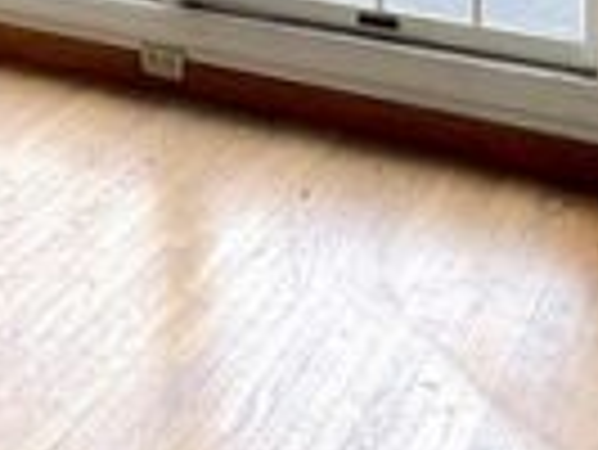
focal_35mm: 84
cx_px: 22
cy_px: -418
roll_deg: +0.9
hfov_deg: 22.5
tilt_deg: -1.6
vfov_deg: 14.8
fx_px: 1452
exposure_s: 1/120
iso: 40
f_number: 2.2
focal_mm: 2.22
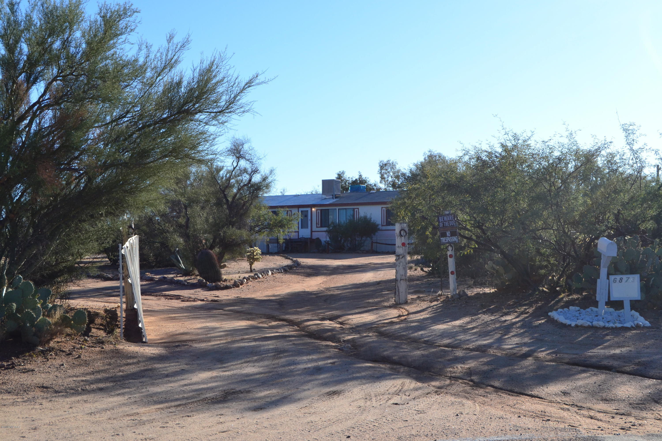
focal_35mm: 52
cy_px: 220
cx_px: 331
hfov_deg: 37.9
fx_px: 965
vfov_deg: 25.8
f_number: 11
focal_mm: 35
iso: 400
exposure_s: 1/400
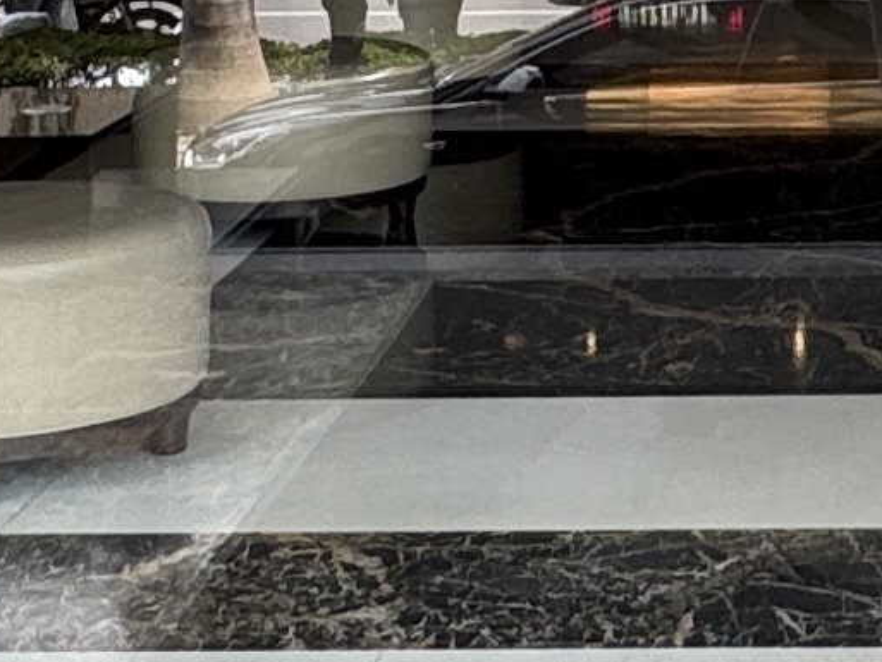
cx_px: 884
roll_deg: -0.4
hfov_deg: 17.5
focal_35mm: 110
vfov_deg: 12.6
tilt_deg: +0.4
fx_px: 2803
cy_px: -426
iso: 40
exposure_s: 1/122
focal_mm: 2.22
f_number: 2.2
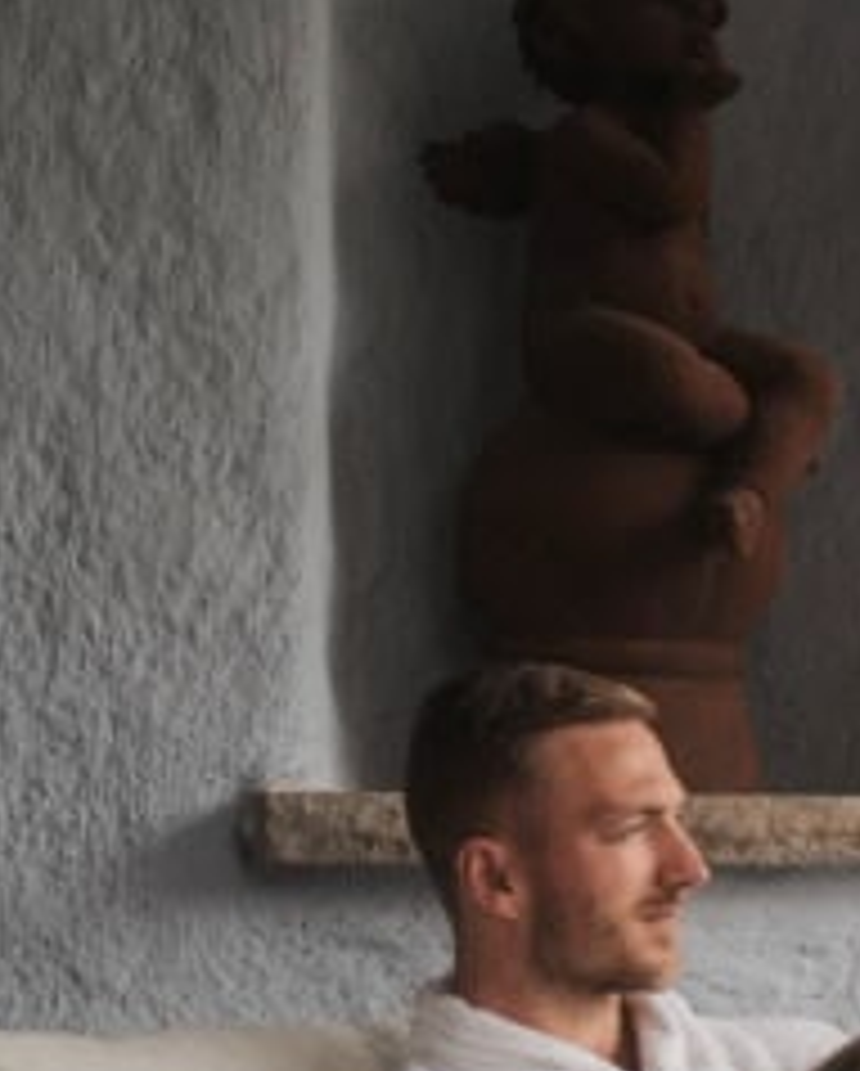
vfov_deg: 14.4
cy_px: 731
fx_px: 4223
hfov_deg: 10.7
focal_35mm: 133
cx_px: 1670
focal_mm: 33
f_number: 6.3
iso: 200
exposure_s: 1/500
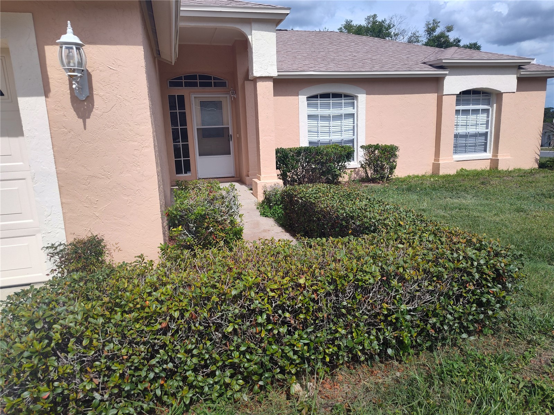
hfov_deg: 73.9
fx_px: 368
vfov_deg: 58.9
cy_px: 208
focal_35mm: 23
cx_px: 277
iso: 100
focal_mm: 5.56
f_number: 1.8
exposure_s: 1/2182
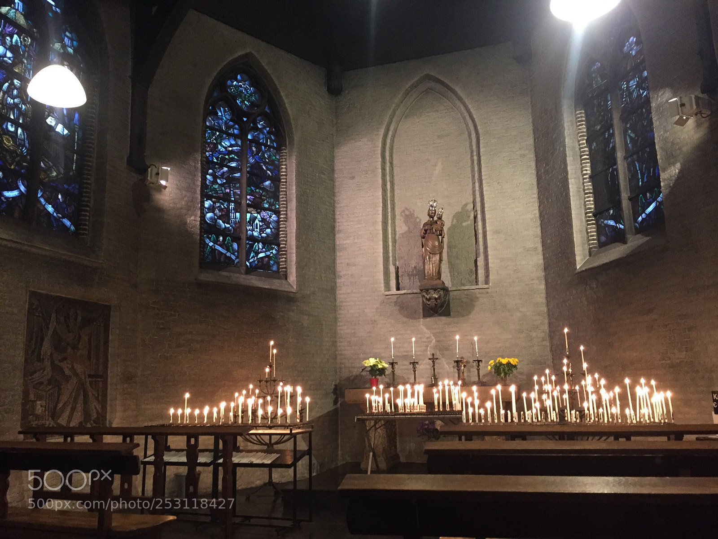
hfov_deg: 61.7
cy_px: 270
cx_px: 359
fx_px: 602
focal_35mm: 29
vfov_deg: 48.2
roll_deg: +1.3
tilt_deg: +9.9
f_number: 2.2
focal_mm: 4.15
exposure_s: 1/17
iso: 250
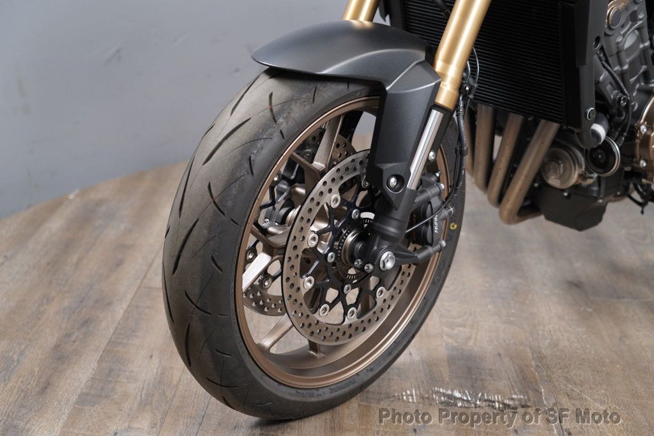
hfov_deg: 33.4
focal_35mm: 60
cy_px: 218
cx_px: 327
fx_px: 1090
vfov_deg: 22.6
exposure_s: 1/100
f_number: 4
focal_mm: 60
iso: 1600
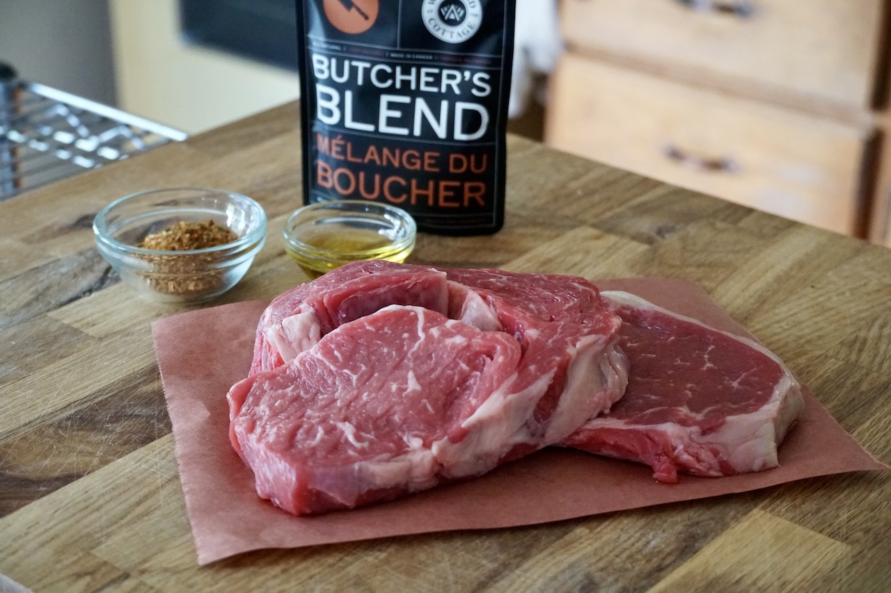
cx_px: 446
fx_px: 1745
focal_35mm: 70
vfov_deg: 19.3
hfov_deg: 28.7
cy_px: 296
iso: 6400
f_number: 5
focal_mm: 47
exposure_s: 1/125
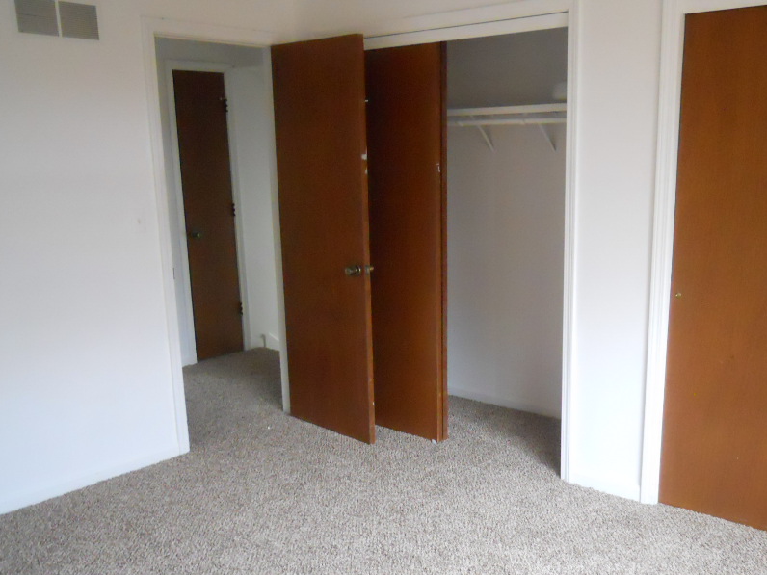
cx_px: 455
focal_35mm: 36
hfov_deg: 51.1
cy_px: 316
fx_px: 798
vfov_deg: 39.6
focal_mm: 5
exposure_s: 1/20
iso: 800
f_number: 2.7
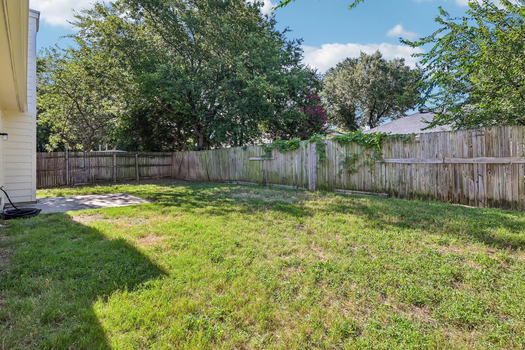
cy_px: 155
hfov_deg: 89.9
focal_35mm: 18
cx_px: 276
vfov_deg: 67.2
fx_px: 262
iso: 400
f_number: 8
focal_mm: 16
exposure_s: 1/320
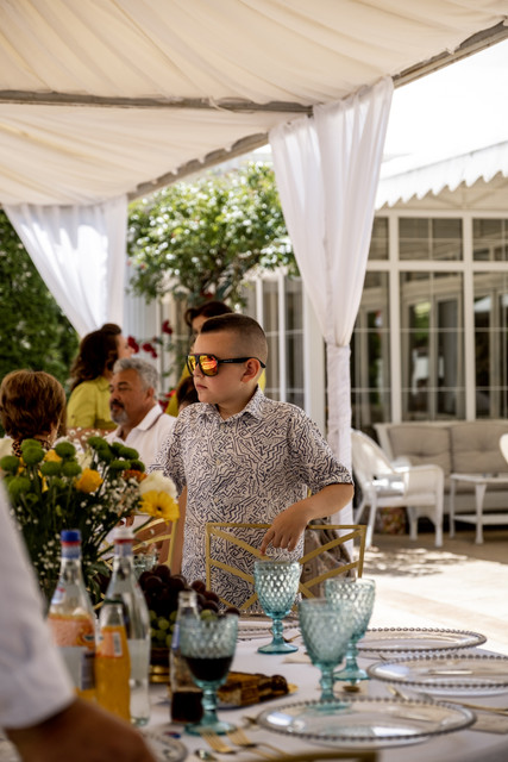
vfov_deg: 24.5
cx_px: 254
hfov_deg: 16.5
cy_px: 381
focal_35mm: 83
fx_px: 1756
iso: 160
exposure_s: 1/1400
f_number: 2.8
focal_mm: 55
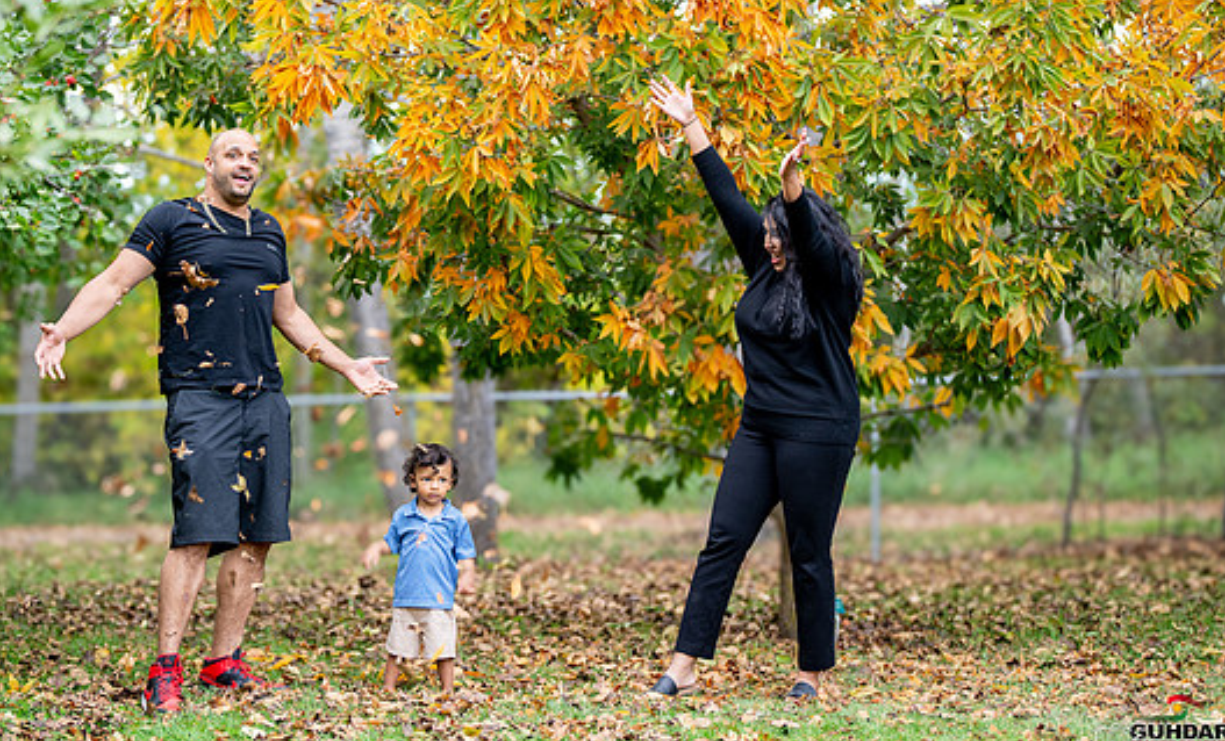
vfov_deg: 18.1
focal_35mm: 70
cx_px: 431
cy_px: 257
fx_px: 2317
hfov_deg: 29.5
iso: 320
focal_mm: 50
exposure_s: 1/400
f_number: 1.4
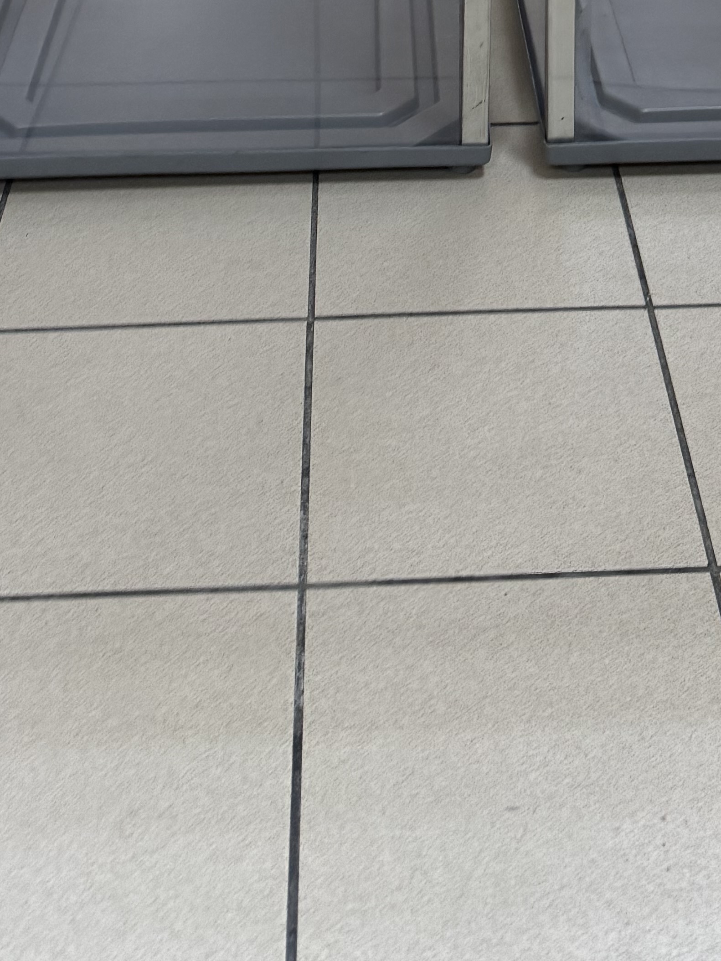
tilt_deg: -18.7
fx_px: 1805
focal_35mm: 65
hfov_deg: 22.5
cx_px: 474
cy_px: -312
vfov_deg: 25.4
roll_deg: +0.5
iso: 200
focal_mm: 6.76
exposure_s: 1/50
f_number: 1.78
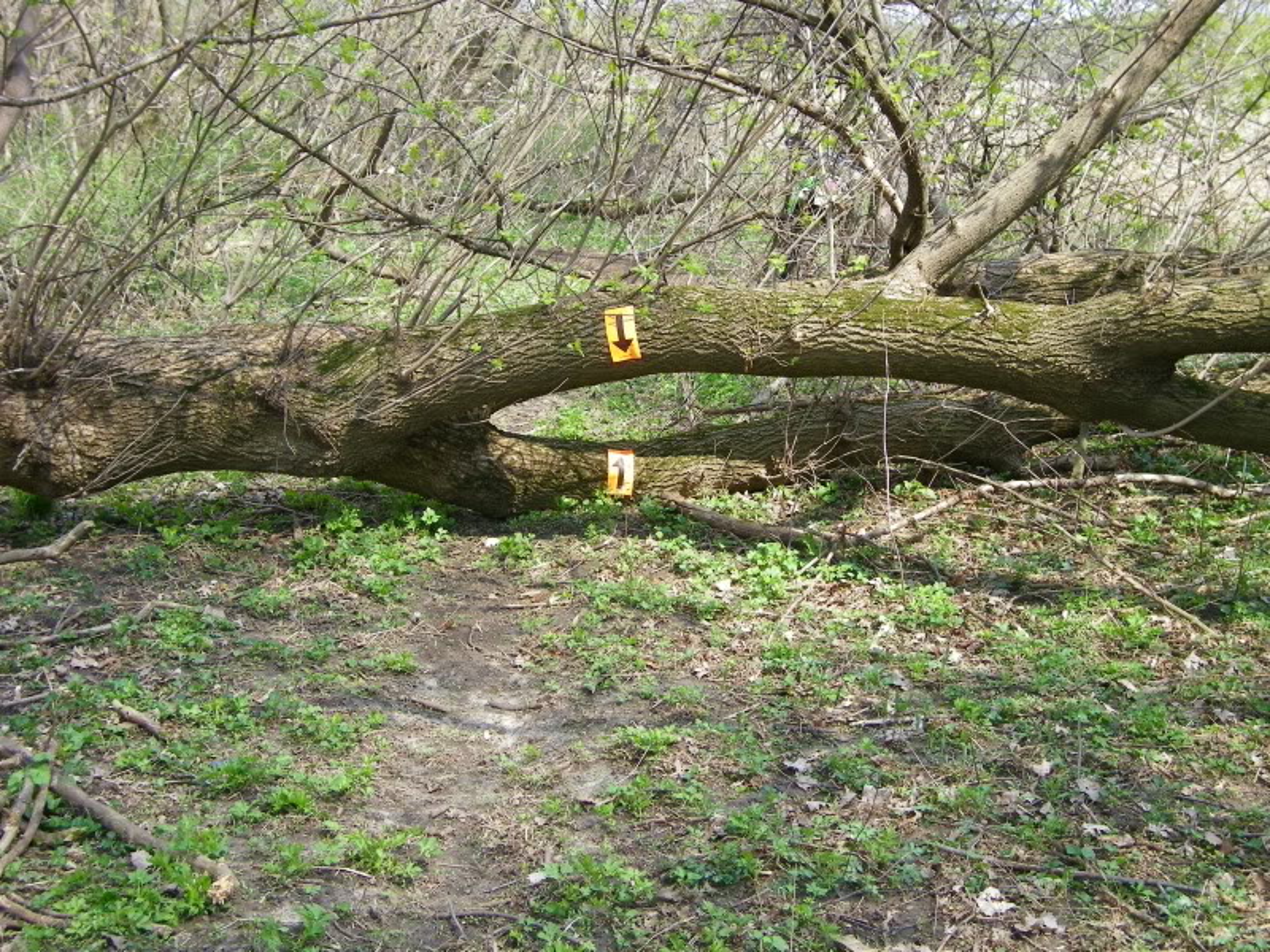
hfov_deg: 41.2
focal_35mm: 46
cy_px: 476
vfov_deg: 31.5
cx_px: 635
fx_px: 1688
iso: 64
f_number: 3.3
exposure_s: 1/250
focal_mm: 8.2
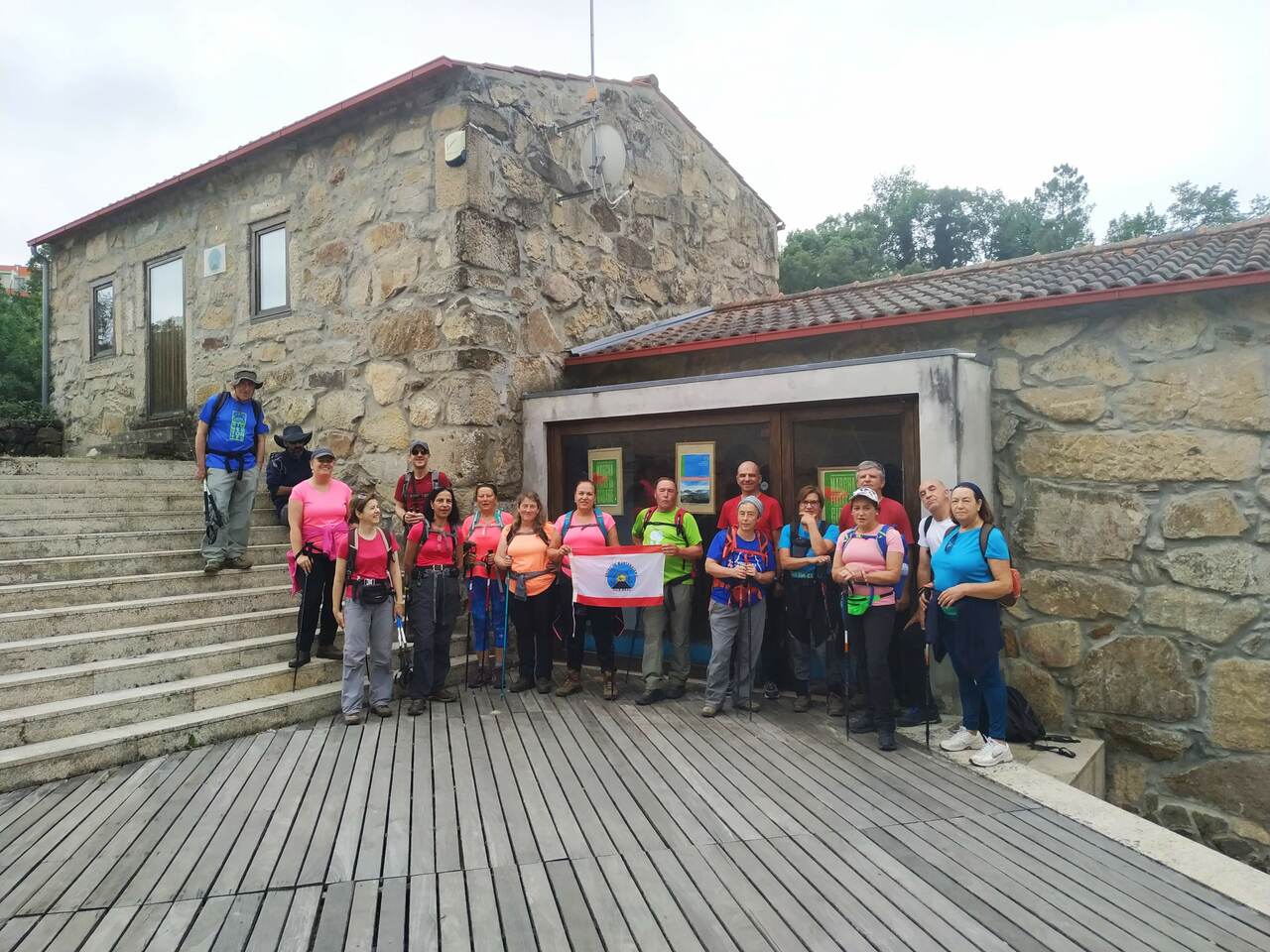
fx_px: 881
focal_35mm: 24
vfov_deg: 56.8
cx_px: 635
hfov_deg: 71.6
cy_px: 476
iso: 250
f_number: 1.9
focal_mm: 3.94
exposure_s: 1/725
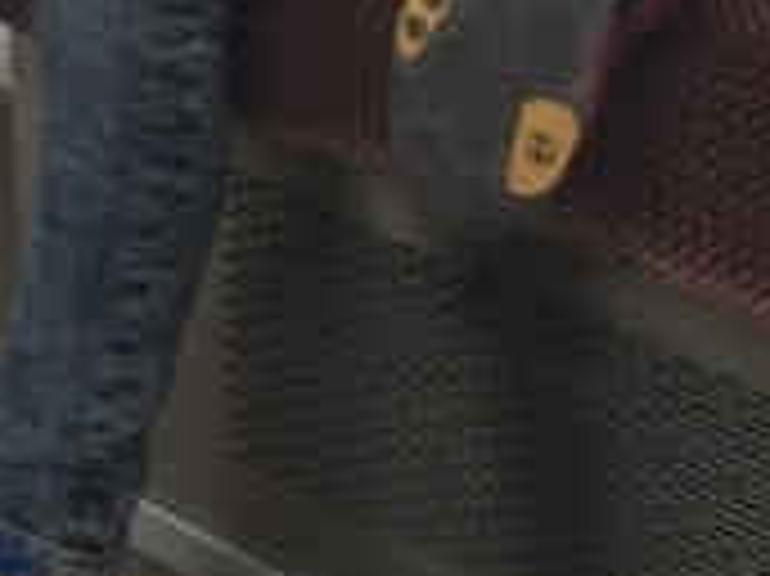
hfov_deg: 11.3
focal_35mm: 174
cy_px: -796
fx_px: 3868
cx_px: 176
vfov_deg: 7.9
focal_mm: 4.15
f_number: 2.2
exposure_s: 1/60
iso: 25
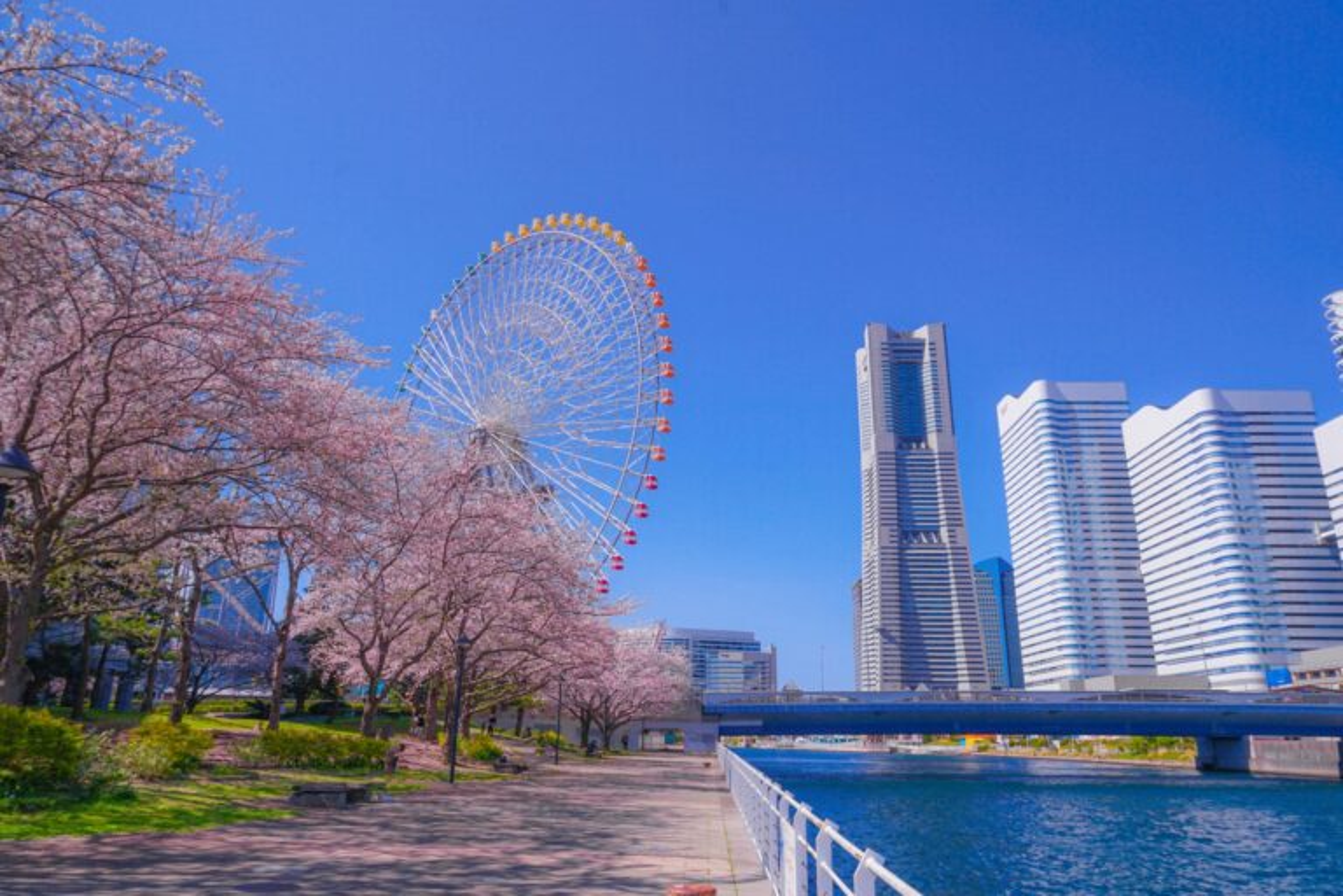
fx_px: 895
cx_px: 672
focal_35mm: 24
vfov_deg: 53.1
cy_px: 448
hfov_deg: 73.7
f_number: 11
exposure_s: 1/125
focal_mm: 24
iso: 100
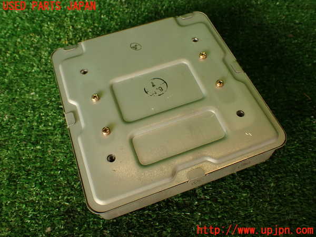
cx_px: 158
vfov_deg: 44.2
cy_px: 118
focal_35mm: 32
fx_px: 292
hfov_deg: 56.8
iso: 100
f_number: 3.2
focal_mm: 5.79
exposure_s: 1/60
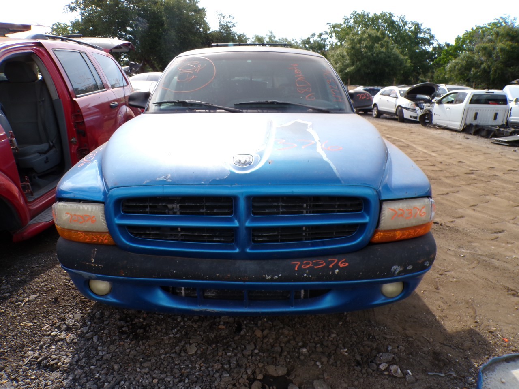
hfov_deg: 71.6
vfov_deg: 56.8
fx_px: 360
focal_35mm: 24
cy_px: 194
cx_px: 260
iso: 100
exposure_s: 1/220
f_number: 4.4
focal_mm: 4.3
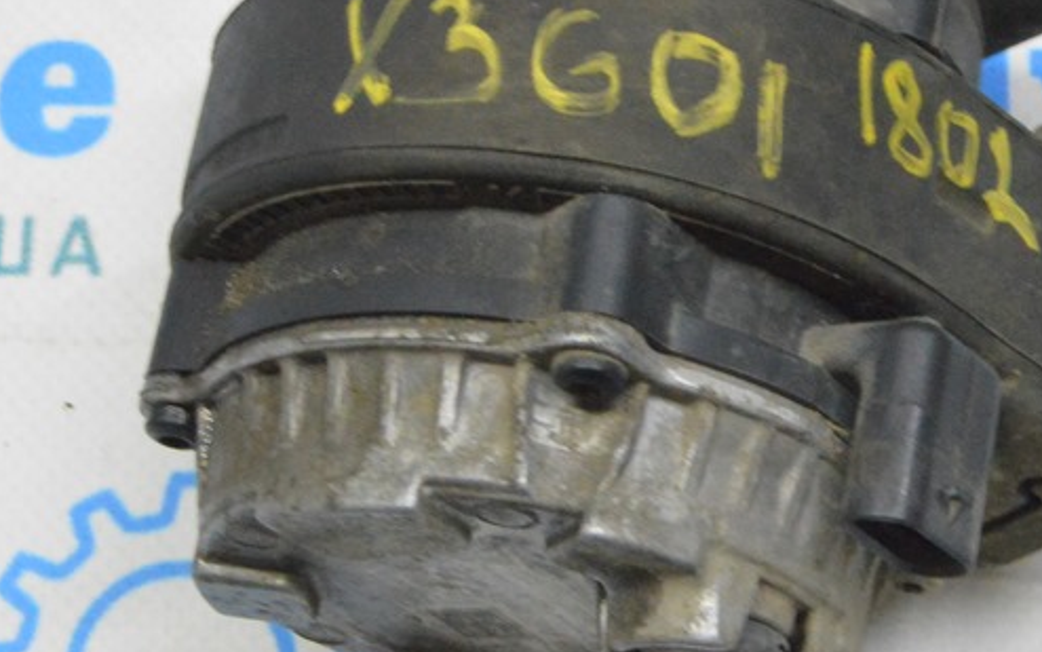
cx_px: 715
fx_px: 3778
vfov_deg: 9.8
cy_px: 136
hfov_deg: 15.7
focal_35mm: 133
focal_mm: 42
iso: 6400
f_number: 20
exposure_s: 1/15
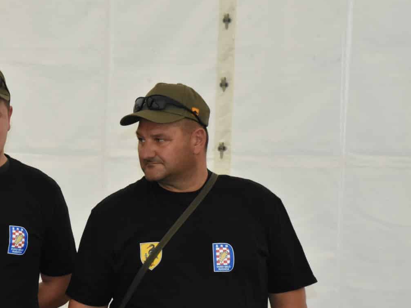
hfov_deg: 8.9
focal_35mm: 221
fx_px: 2622
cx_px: 89
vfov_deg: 6.7
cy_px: 219
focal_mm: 95
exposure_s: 1/250
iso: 3200
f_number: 20
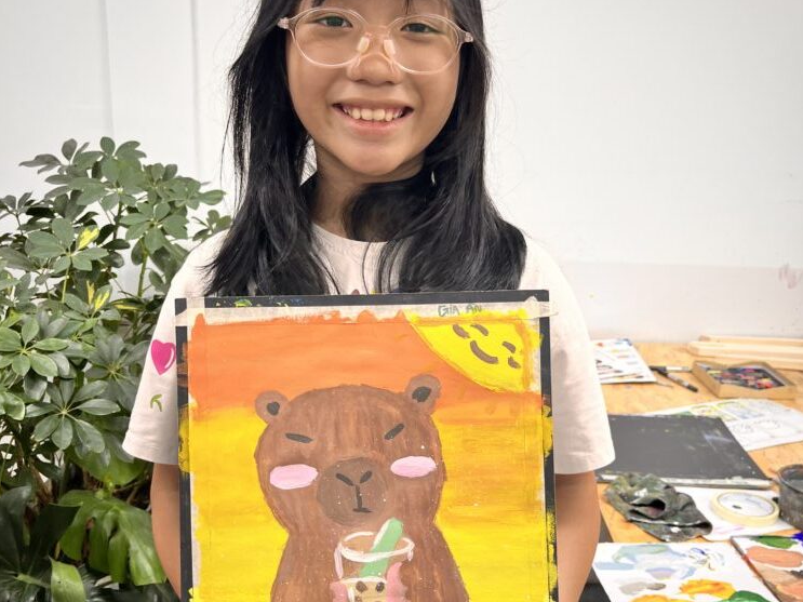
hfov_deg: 52.6
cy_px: 347
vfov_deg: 40.6
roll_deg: -1.3
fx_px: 812
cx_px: 402
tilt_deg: -17.1
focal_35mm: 35
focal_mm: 5.1
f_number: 1.6
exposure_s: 1/100
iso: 64
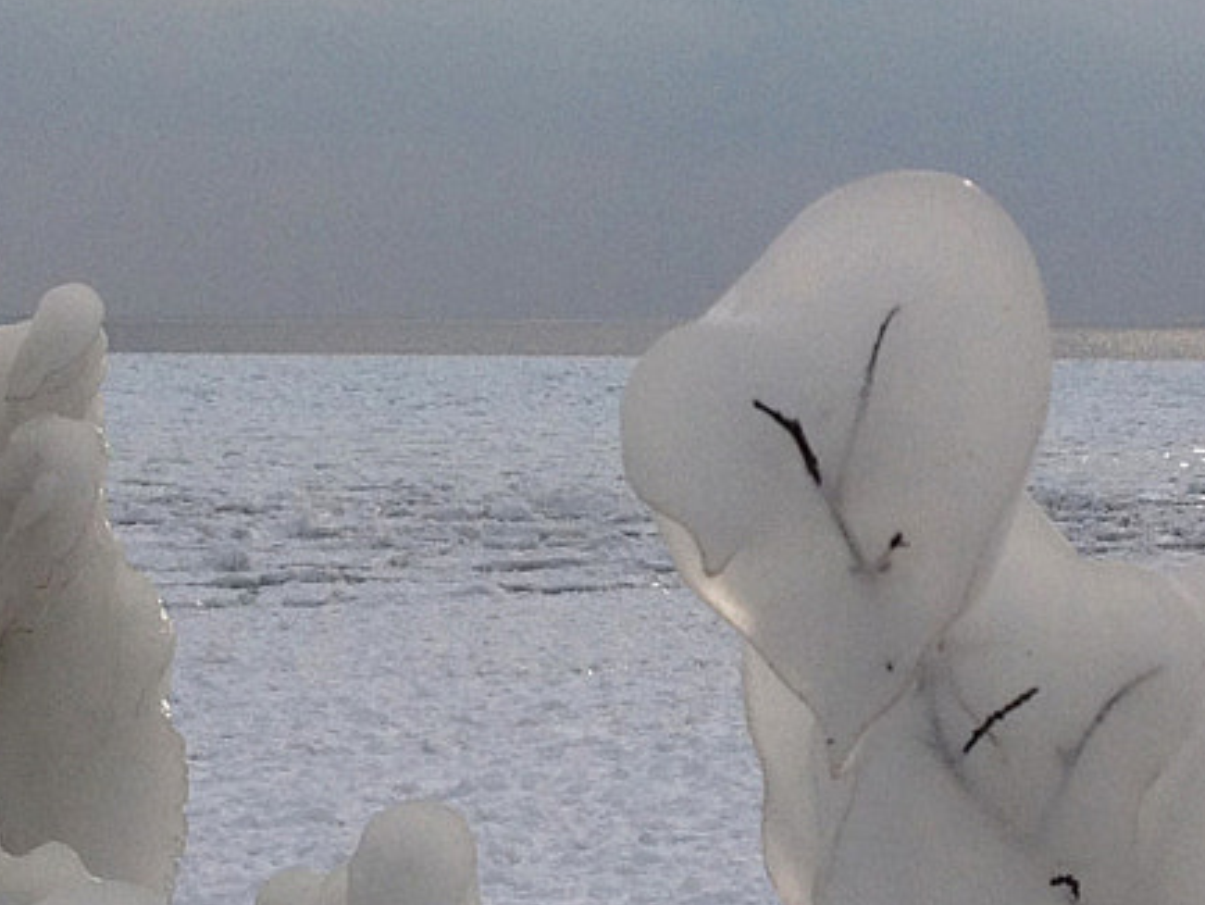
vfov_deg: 11.5
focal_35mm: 129
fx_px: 4493
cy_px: 622
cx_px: 758
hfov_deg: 15.3
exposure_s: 1/3460
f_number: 2.4
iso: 50
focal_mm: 4.28
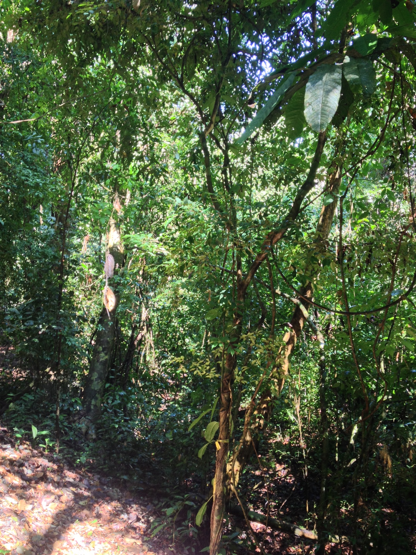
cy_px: 278
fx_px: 561
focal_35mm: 35
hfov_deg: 40.7
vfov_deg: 52.6
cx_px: 208
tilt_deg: -4.3
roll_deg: +2.5
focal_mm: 4.28
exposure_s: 1/24
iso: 50
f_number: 2.4
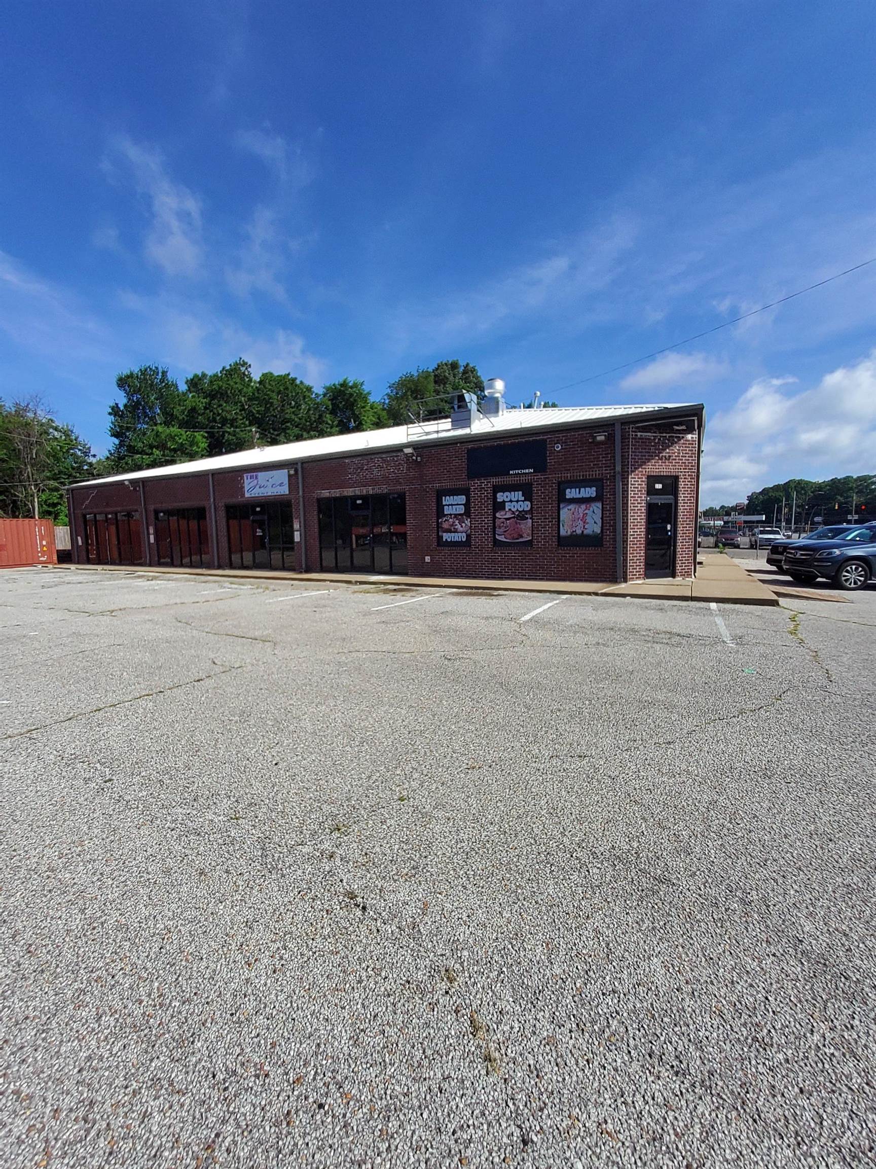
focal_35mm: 13
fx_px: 439
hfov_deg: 89.9
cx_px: 438
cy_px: 584
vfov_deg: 106.2
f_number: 2.2
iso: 50
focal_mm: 1.13
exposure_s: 1/1723
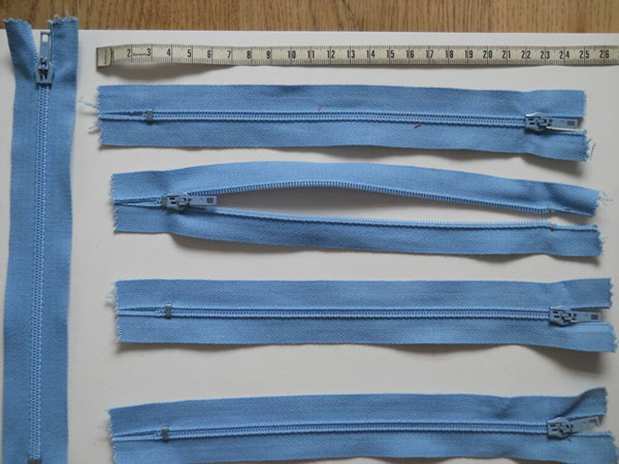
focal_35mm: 41
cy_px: 232
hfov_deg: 45.8
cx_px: 310
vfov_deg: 35.1
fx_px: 733
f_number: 3.1
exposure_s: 1/40
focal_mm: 6.72
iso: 80
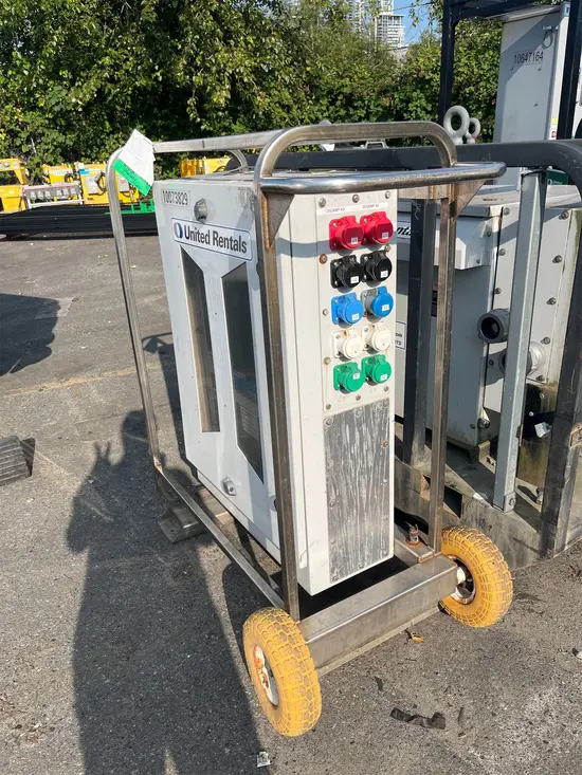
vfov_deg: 67.3
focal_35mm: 26
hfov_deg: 53.1
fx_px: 583
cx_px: 291
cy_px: 388
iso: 50
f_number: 1.6
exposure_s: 1/3135
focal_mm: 5.1
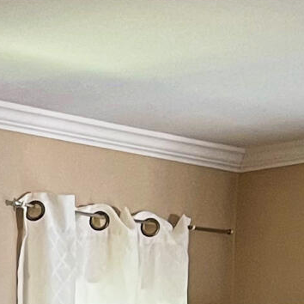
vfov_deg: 8.3
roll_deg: +0.3
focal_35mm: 195
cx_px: -611
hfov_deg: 7.8
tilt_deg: -5.8
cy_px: 692
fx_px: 1937
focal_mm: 5.1
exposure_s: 1/60
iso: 250
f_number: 1.6
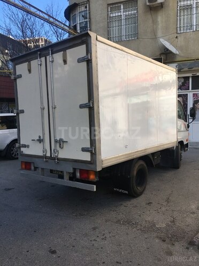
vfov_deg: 61.7
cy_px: 133
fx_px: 222
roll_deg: +0.8
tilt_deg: -6.2
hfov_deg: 48.2
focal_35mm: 29
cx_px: 100
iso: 25
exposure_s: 1/530
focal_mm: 4.15
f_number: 2.2
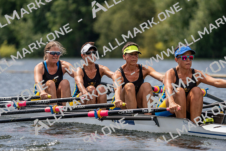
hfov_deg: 6.1
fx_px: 2122
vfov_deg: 4.1
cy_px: 76
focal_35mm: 338
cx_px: 113
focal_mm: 338
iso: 250
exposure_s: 1/1600
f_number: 6.3
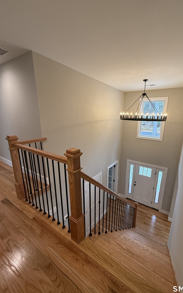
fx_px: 120
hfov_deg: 74.2
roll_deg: -1.4
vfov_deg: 101.5
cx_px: 107
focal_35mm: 15
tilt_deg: -13.2
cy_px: 146
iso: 200
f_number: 2.2
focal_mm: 2.22
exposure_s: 1/120
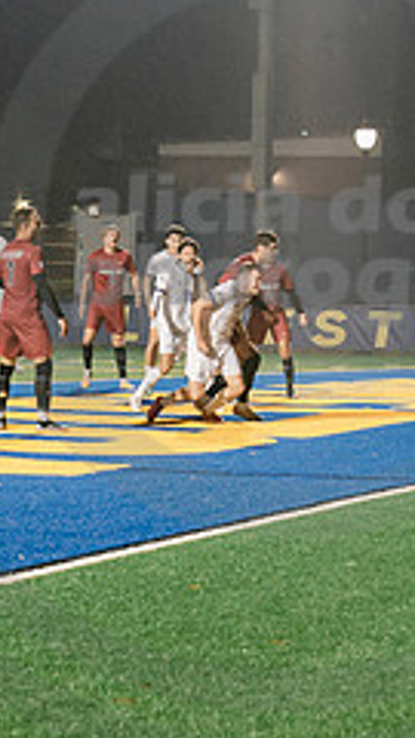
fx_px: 3463
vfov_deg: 12.1
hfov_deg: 6.9
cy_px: 238
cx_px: 286
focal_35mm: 177
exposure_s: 1/200
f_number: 4.5
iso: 2500
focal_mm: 70
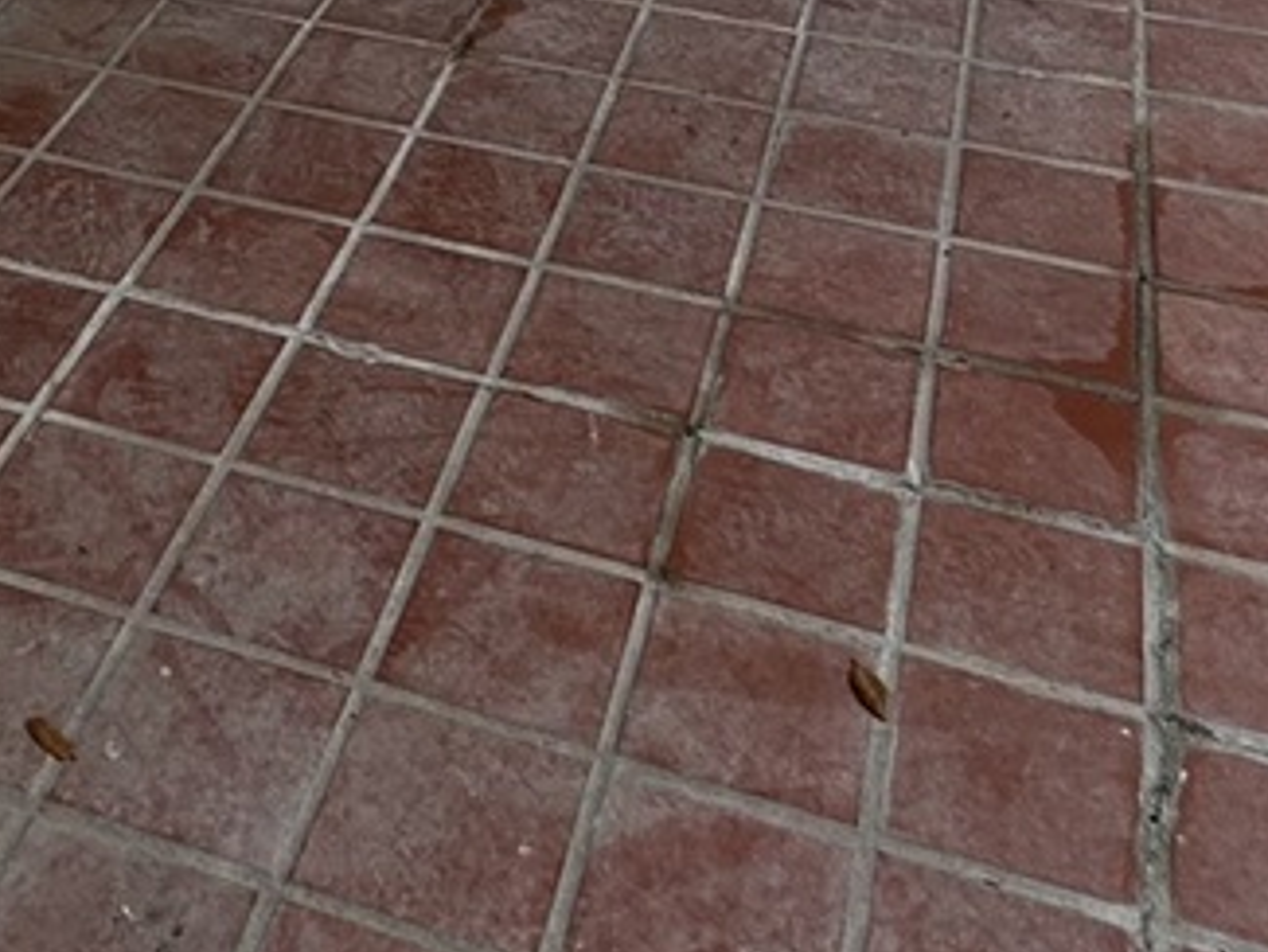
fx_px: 2272
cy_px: -1100
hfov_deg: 30.3
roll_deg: +1.8
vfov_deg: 16.3
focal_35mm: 62
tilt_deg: -0.9
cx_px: 218
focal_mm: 2.22
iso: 40
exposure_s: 1/220
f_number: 2.2
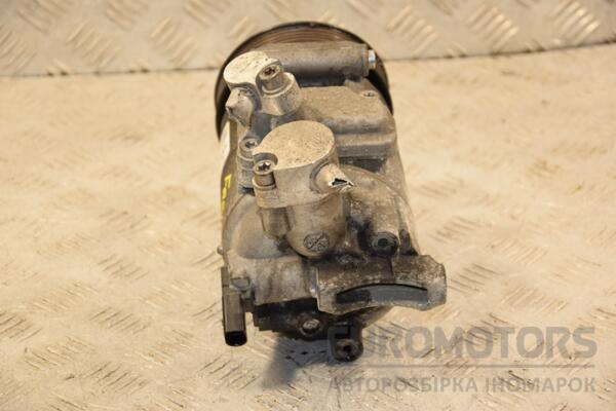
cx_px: 308
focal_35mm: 105
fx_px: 1797
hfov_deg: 19.5
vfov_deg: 13.0
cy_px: 206
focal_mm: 70
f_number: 5.6
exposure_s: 1/200
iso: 800
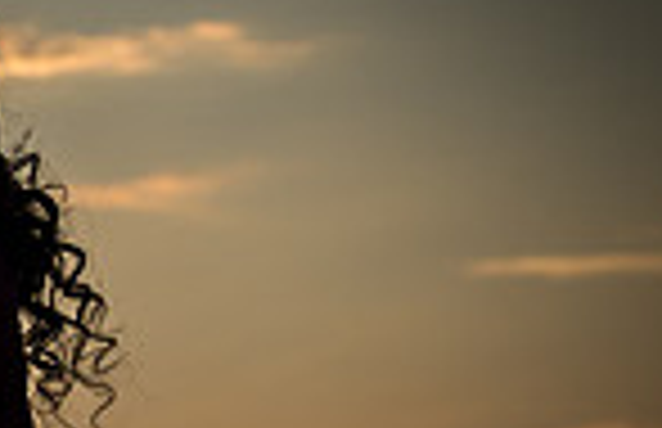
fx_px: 4008
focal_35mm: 220
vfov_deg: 6.1
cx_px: -365
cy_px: 503
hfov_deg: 9.2
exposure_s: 1/320
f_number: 4.5
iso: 64
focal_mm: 48
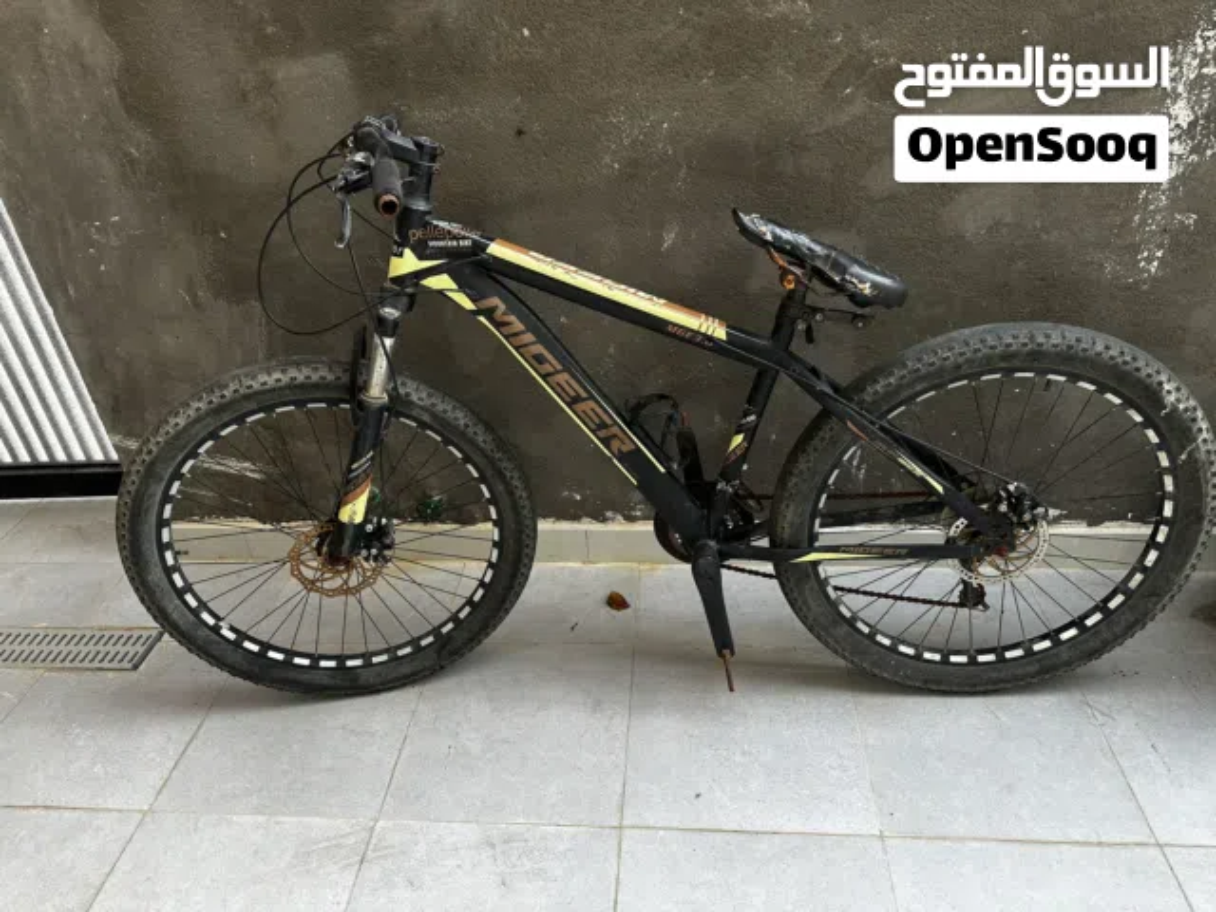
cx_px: 608
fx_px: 843
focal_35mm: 24
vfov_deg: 56.8
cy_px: 456
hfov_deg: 71.6
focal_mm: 6.86
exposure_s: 1/332
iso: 80
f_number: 1.78
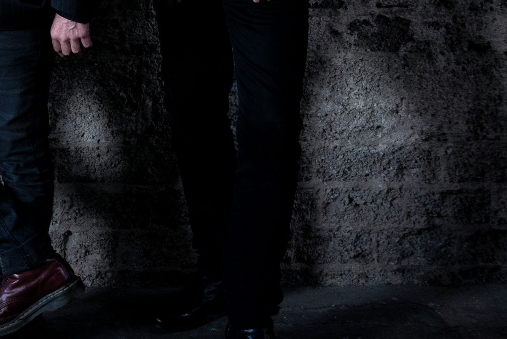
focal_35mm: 129
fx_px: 1817
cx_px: -302
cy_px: -129
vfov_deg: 10.4
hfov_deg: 14.6
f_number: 4
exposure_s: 1/200
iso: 1250
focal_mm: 35
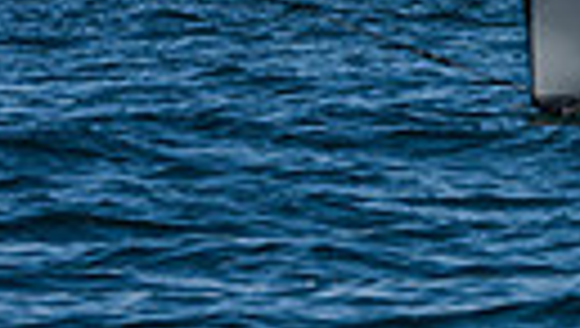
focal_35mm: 460
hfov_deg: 4.6
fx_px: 7085
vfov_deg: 2.6
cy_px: -533
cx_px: 1224
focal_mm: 95
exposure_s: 1/1600
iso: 320
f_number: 8
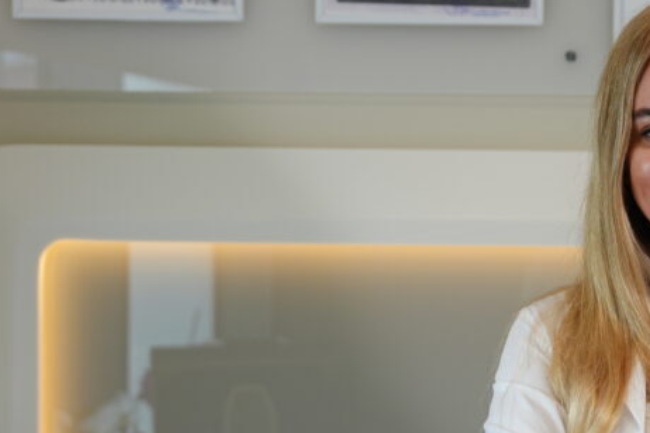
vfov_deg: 12.7
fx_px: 1950
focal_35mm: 108
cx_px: 632
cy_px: 303
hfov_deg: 18.5
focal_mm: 39
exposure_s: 1/100
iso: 200
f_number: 2.8
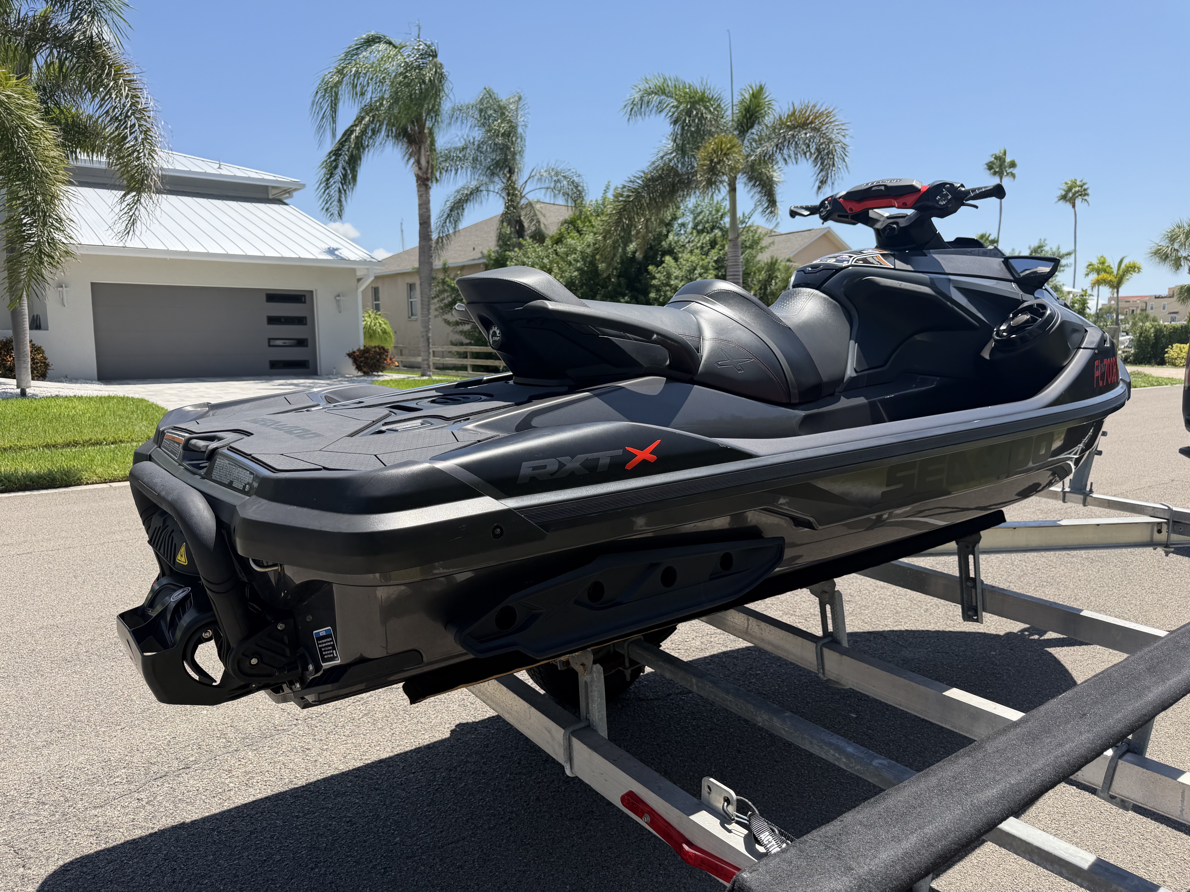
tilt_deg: -7.5
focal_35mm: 24
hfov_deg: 71.6
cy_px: 446
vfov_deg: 56.8
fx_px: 825
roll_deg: +0.2
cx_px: 595
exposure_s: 1/2611
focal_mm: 6.76
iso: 80
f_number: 1.78
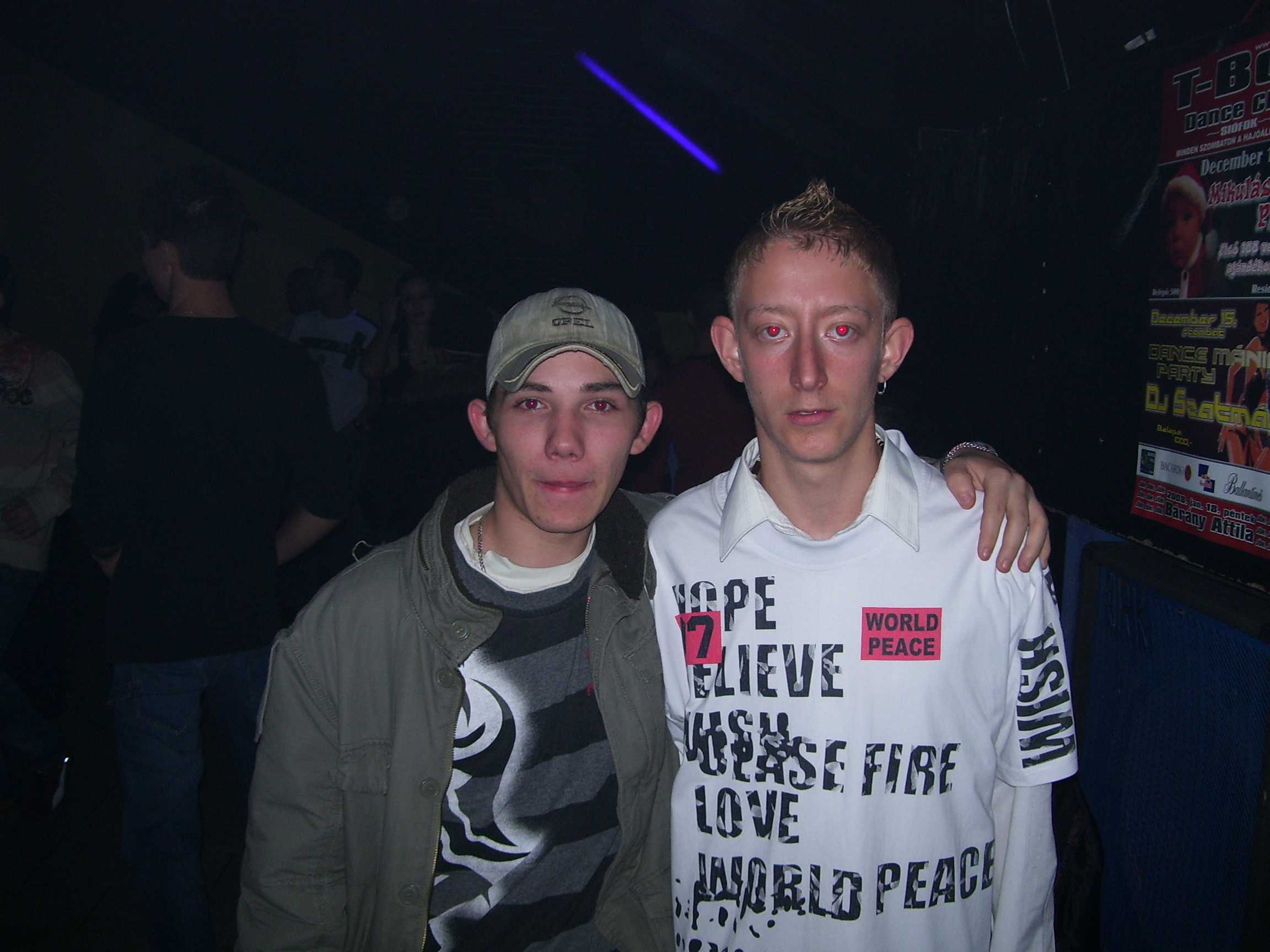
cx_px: 635
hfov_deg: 51.4
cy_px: 476
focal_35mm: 36
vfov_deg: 39.7
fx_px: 1321
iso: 80
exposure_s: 1/60
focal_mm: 6
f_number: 2.7
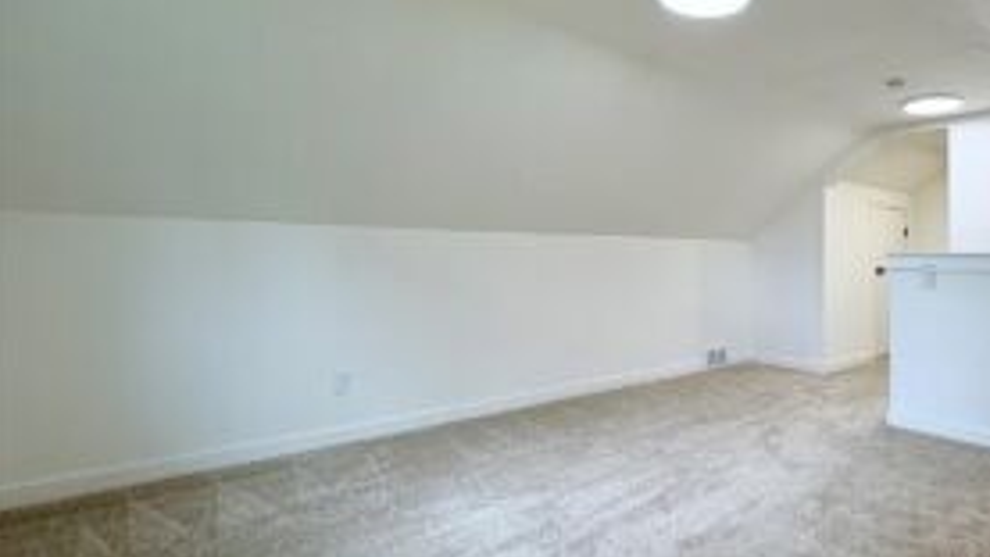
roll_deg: -0.3
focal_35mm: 22
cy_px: 246
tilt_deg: +0.8
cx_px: 708
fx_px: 578
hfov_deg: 76.8
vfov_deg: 51.4
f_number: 2.2
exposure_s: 1/120
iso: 125
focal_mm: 2.22
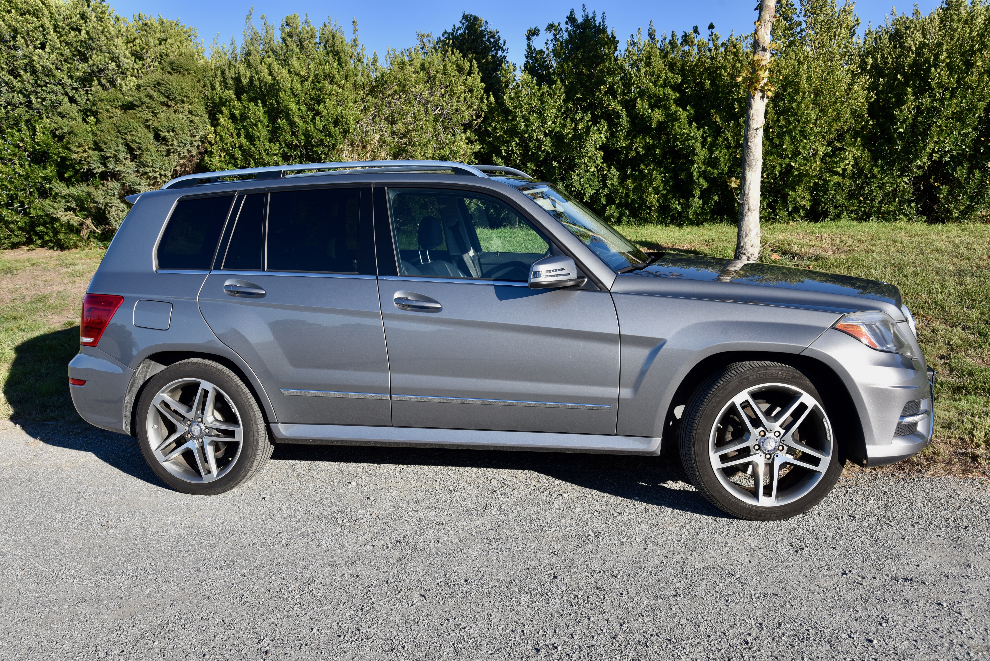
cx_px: 495
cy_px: 330
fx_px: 880
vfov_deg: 41.1
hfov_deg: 58.7
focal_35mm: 32
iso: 200
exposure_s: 1/250
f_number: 8
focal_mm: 32
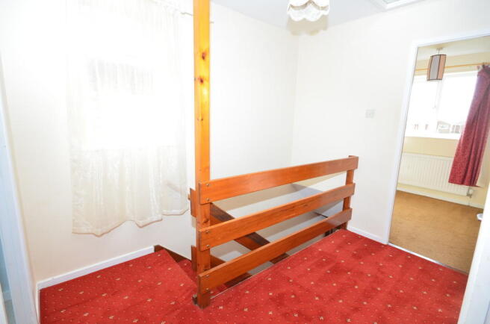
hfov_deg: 90.1
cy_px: 162
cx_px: 245
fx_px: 244
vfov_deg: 67.1
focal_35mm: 18
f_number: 8
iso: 800
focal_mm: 12
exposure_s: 1/60
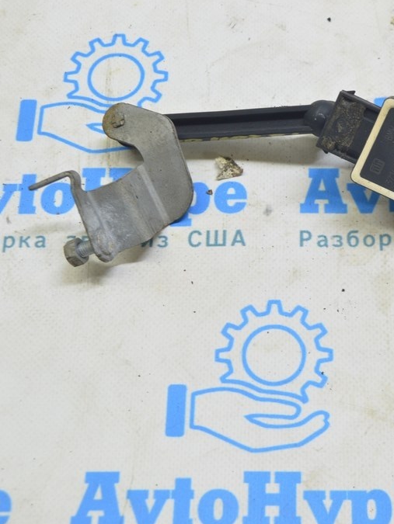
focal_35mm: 68
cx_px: 298
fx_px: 1027
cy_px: 261
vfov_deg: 28.7
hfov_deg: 21.5
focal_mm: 31
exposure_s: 1/20
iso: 400
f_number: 5.6
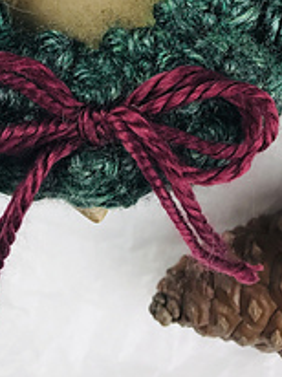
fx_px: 947
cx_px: 92
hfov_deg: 16.9
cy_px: -90
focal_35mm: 87
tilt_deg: -84.5
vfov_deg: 20.8
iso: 20
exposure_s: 1/60
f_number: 1.8
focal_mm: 3.99
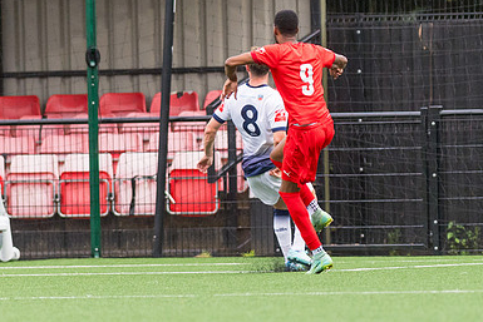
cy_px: 178
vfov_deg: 1.6
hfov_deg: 2.4
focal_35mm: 845
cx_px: 226
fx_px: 11341
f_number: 2.8
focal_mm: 300
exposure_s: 1/1600
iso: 1600
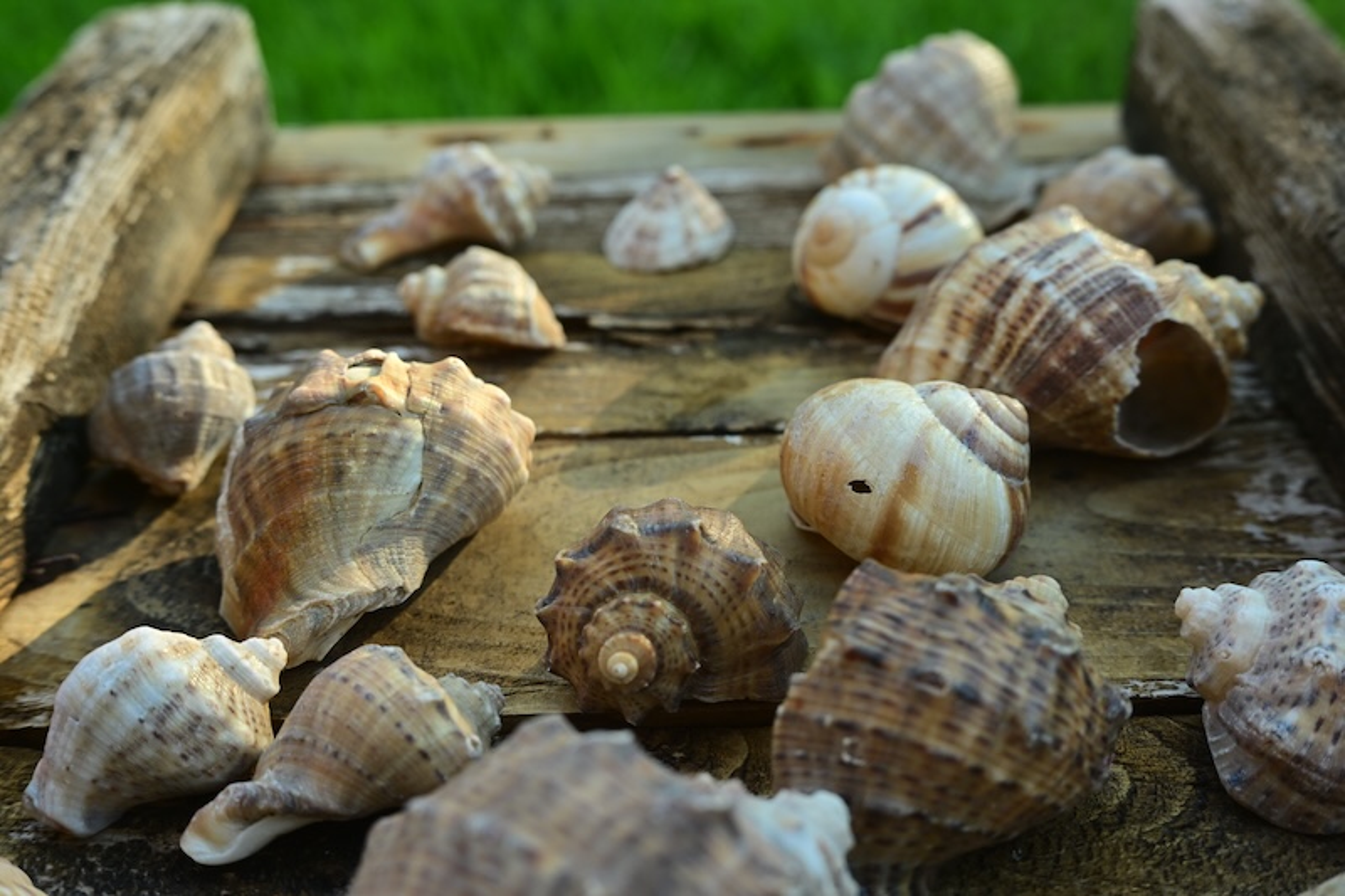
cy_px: 448
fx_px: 1494
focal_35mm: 40
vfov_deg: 33.4
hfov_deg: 48.5
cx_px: 672
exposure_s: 1/160
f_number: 6.3
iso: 400
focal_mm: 40
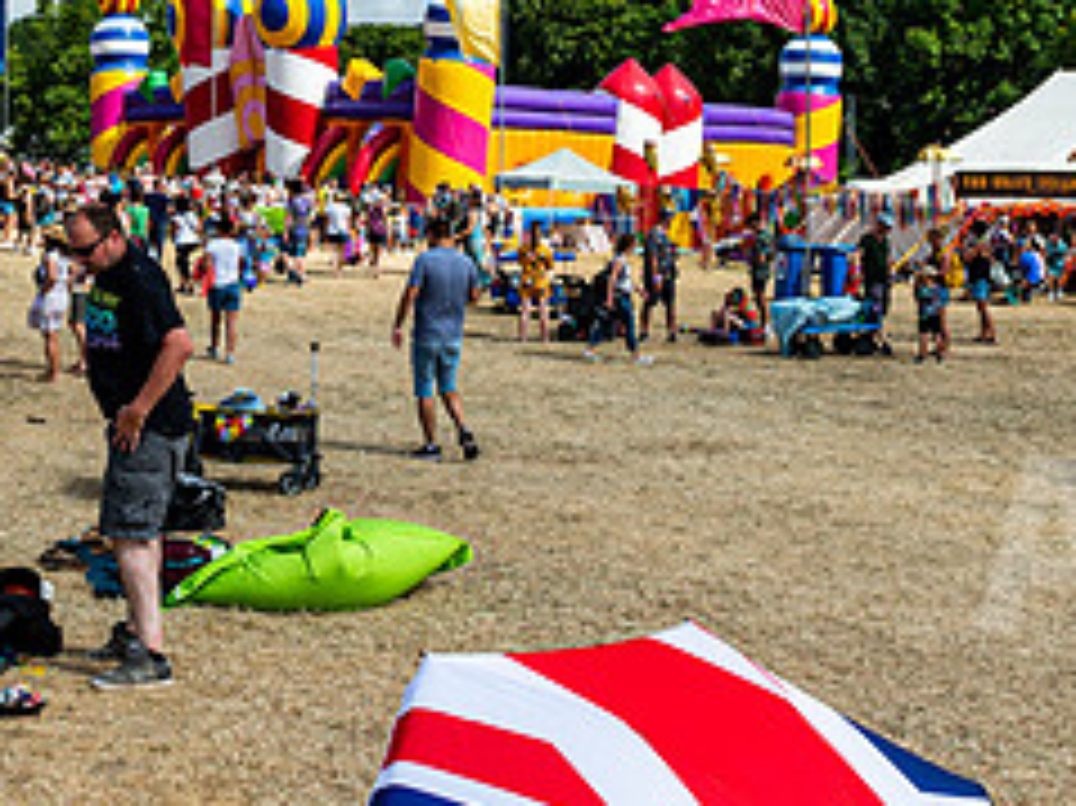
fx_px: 1740
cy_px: 54
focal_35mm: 56
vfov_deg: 25.1
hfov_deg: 34.1
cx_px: 369
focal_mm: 24
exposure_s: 1/2000
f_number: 8
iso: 400
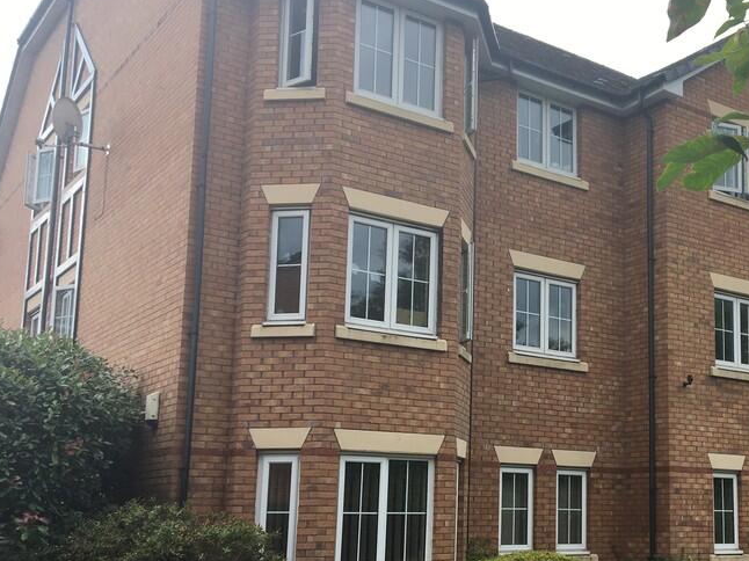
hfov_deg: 39.9
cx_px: 575
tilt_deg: +8.5
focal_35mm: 46
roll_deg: +1.7
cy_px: 358
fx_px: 995
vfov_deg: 31.3
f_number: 2.2
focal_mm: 4.15
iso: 25
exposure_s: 1/323
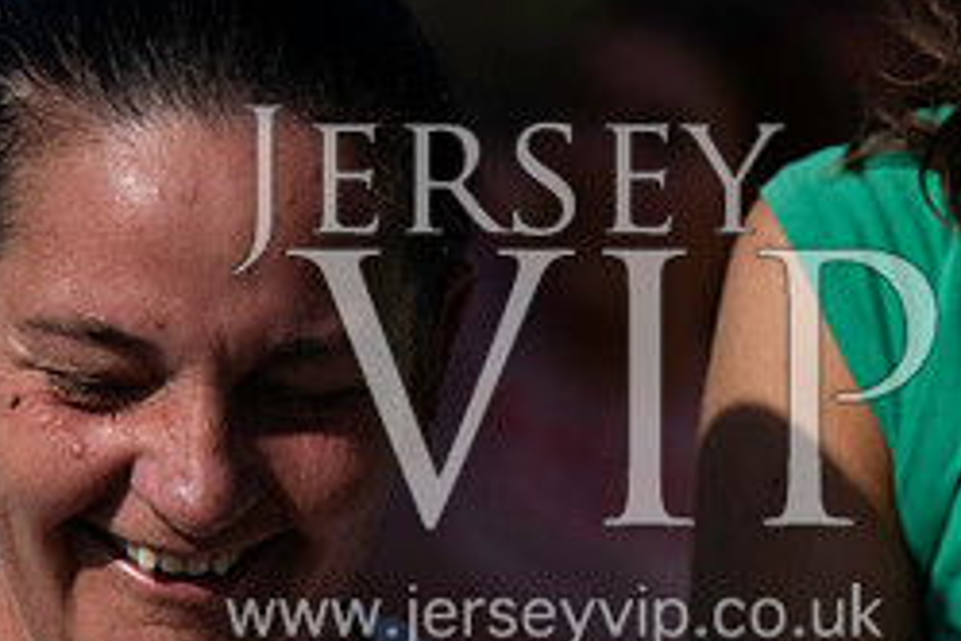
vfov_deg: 3.6
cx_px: 548
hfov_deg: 5.4
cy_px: 485
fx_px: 10250
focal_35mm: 384
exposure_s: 1/2000
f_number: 5
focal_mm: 165
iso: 125
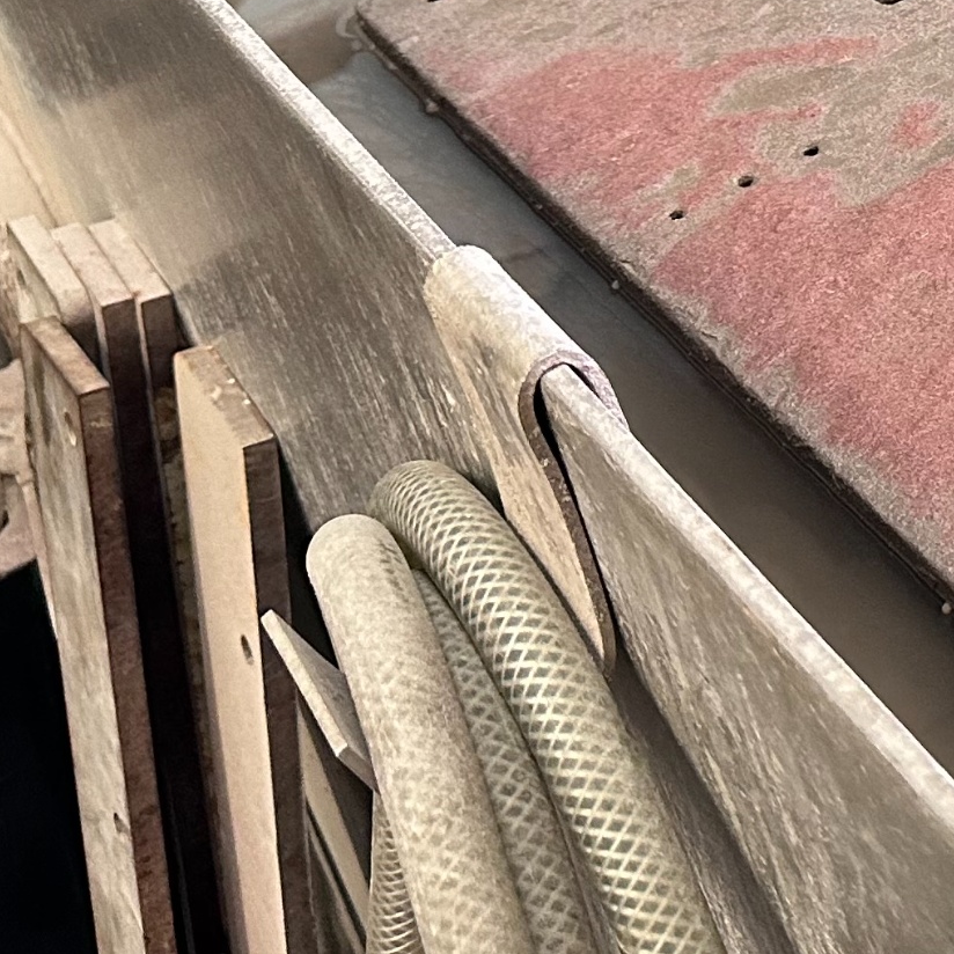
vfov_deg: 19.5
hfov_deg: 17.8
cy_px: -170
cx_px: 1547
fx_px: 2619
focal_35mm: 84
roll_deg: +4.4
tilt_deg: -28.4
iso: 320
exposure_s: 1/50
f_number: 1.78
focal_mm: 6.86
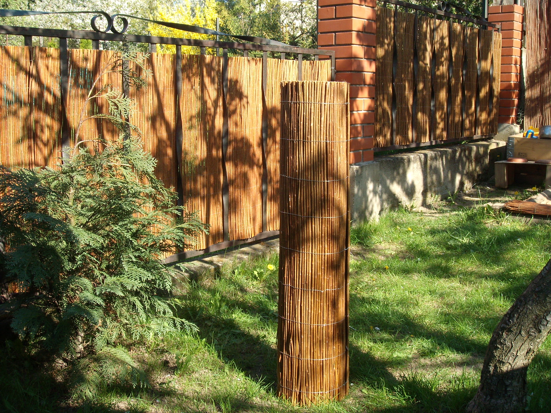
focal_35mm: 38
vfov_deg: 37.7
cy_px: 206
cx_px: 276
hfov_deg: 49.0
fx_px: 605
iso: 64
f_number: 5.7
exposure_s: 1/115
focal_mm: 6.4
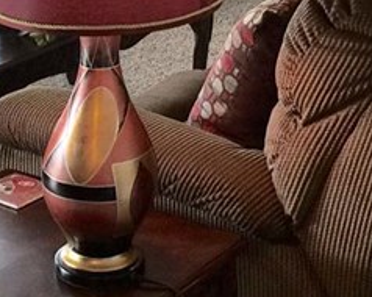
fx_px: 1342
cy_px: -127
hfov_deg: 15.8
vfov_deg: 12.1
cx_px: 188
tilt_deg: -11.2
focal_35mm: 122
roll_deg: -1.7
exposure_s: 1/30
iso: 40
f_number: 2.2
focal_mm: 4.15
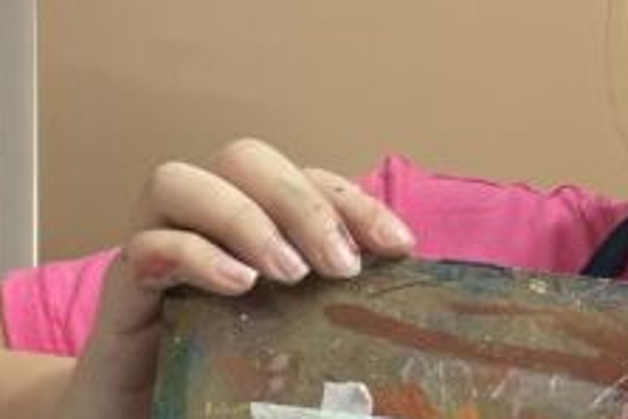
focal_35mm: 121
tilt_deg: -8.0
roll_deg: -2.4
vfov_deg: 11.1
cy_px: 548
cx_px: 682
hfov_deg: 16.4
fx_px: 2112
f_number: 1.6
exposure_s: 1/100
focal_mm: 4.2
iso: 100
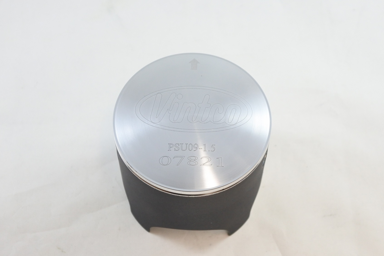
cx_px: 192
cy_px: 128
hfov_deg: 38.2
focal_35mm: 52
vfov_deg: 26.0
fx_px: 555
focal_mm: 19.3
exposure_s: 1/125
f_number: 4.5
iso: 640
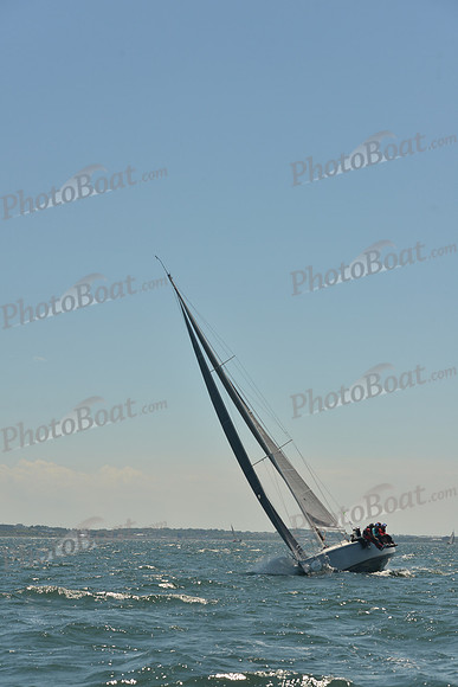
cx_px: 229
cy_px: 344
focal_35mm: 70
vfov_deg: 28.8
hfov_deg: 19.5
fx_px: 1335
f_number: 8
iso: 400
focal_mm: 70
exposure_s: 1/800
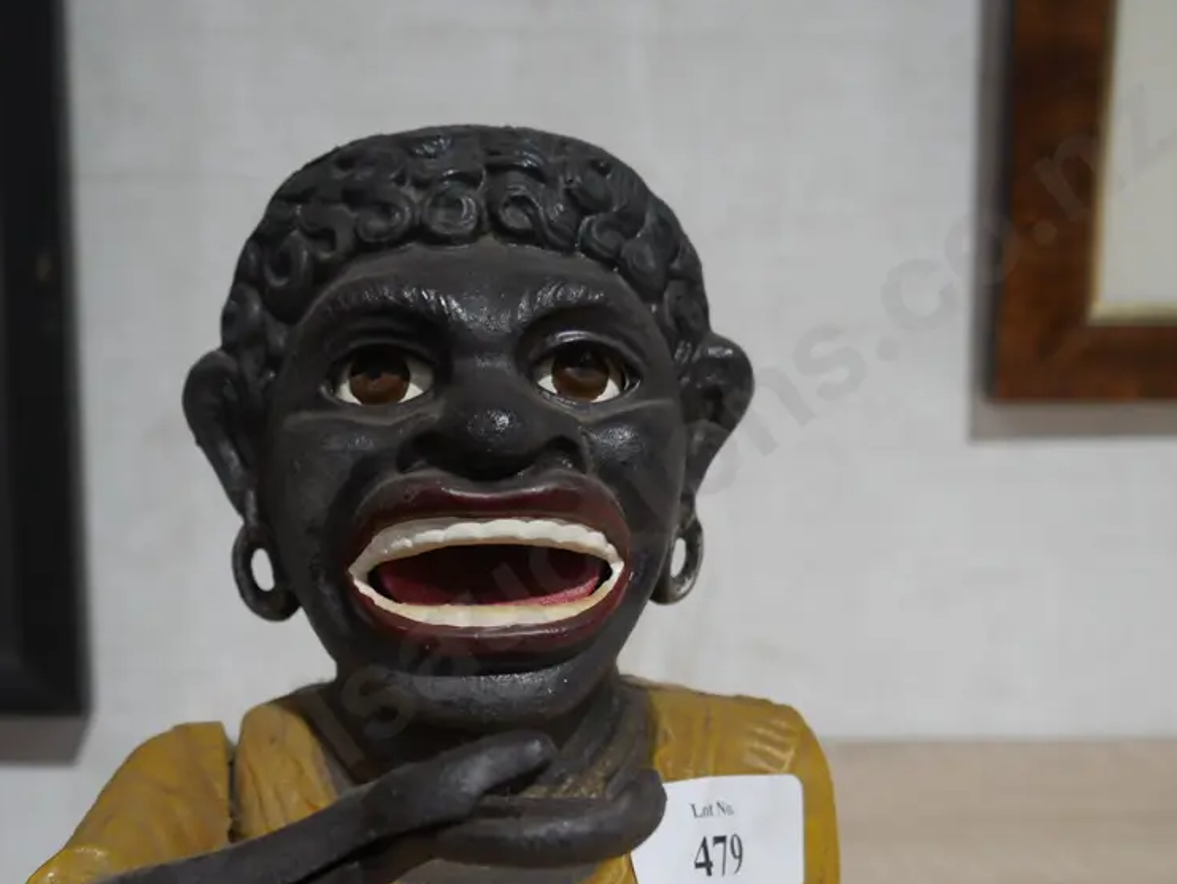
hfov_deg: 40.4
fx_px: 1598
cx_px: 511
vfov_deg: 30.6
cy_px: 599
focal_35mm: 47
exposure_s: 1/60
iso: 400
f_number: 4
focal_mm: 17
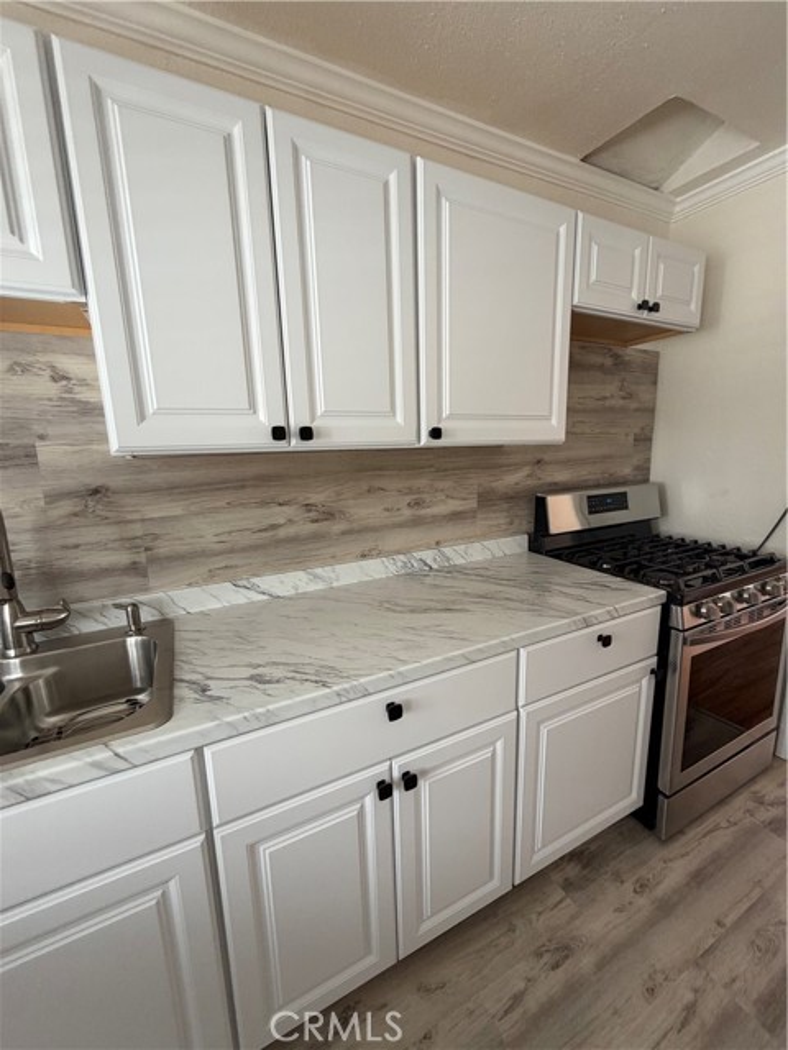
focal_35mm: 14
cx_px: 394
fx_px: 425
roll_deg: +2.2
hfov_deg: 85.7
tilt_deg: -13.5
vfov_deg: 102.1
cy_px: 525
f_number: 2.2
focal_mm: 2.22
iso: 100
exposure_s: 1/121
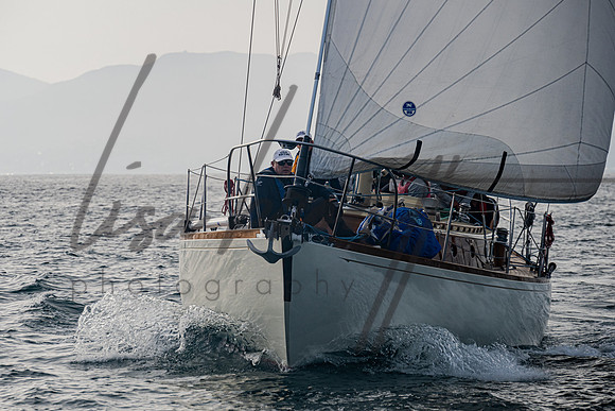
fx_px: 3641
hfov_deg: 9.7
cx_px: 250
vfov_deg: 6.5
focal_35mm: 213
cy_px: 180
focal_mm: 170
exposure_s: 1/800
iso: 400
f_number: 6.3
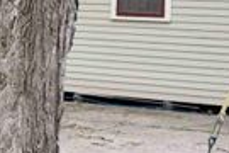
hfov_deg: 14.1
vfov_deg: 9.5
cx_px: 10
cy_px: 10
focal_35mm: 144
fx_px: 916
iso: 100
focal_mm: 26
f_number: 4.5
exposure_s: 1/80
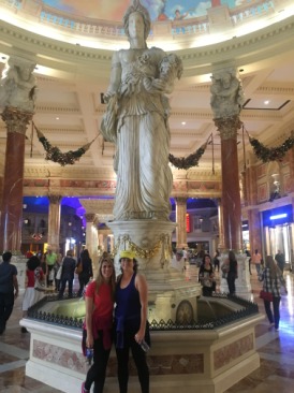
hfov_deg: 48.2
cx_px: 147
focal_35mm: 29
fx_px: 329
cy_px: 196
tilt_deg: +8.8
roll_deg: +1.0
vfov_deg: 61.7
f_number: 2.2
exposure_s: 1/15
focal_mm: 4.15
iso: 200
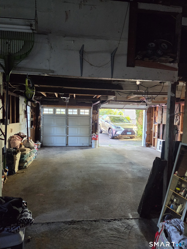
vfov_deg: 73.9
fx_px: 166
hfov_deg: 58.9
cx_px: 94
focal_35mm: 23
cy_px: 124
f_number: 1.8
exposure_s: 1/120
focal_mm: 5.4
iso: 800
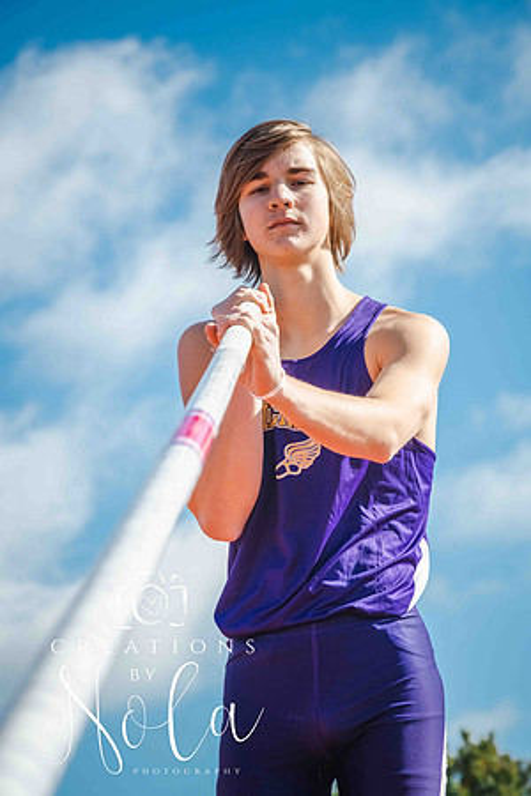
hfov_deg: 11.0
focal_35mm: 125
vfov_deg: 16.4
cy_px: 398
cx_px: 266
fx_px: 2765
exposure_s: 1/1600
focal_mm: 125
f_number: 13
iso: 800
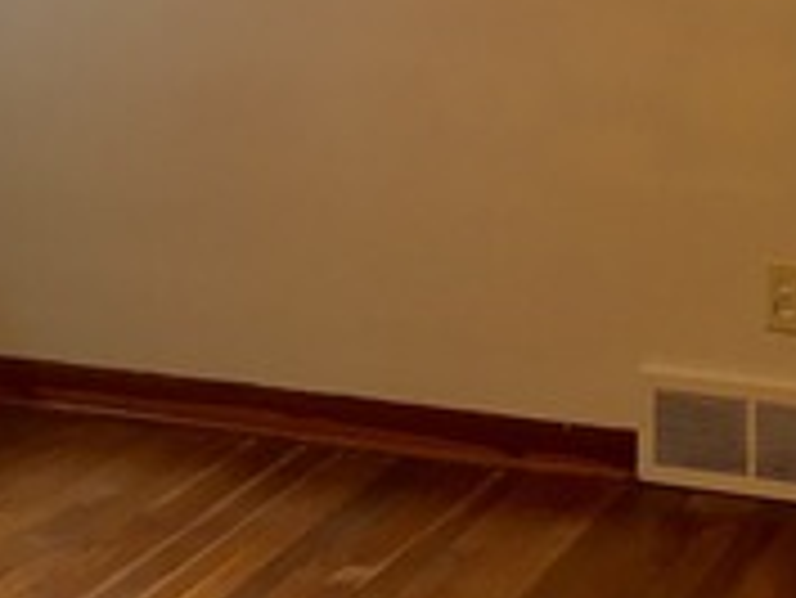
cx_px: 558
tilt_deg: -1.9
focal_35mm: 105
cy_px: -189
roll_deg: -0.6
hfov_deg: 18.6
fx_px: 2416
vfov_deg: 13.6
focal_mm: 4.15
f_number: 2.2
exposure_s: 1/30
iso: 32
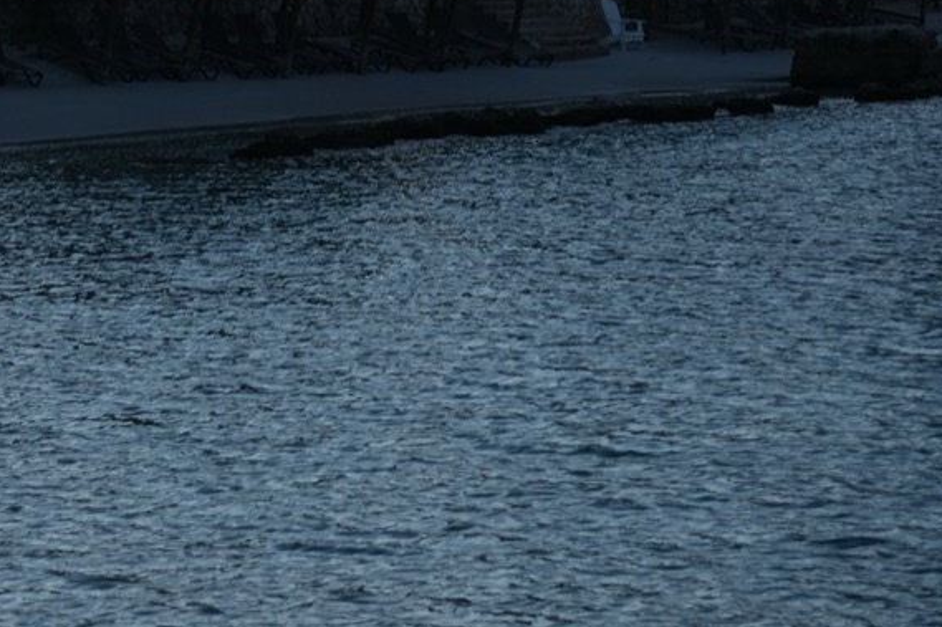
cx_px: 366
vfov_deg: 9.2
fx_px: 3897
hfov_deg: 13.8
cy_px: 63
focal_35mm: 149
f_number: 4
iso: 160
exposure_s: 1/320
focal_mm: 35
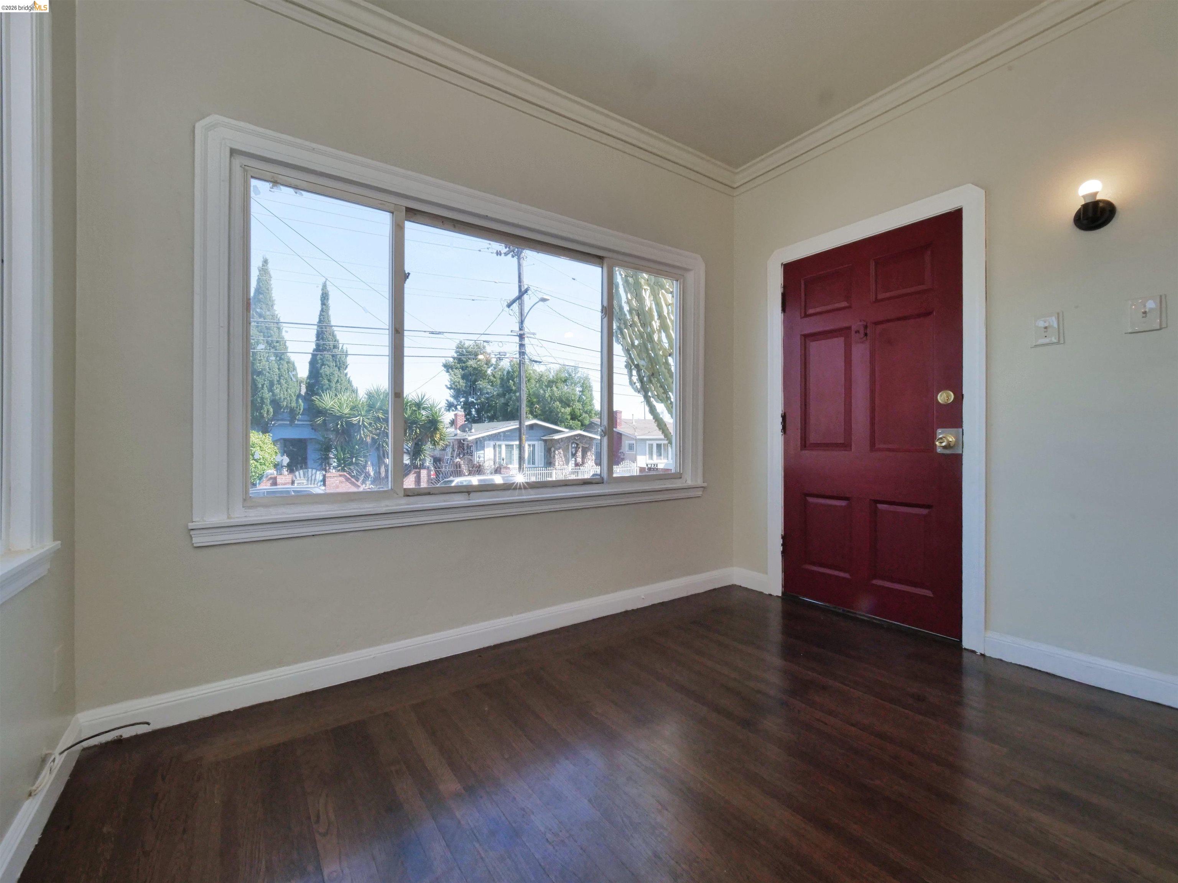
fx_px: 476
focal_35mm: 14
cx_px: 589
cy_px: 442
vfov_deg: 85.7
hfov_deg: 102.1
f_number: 13
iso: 800
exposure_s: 1/160
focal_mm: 7
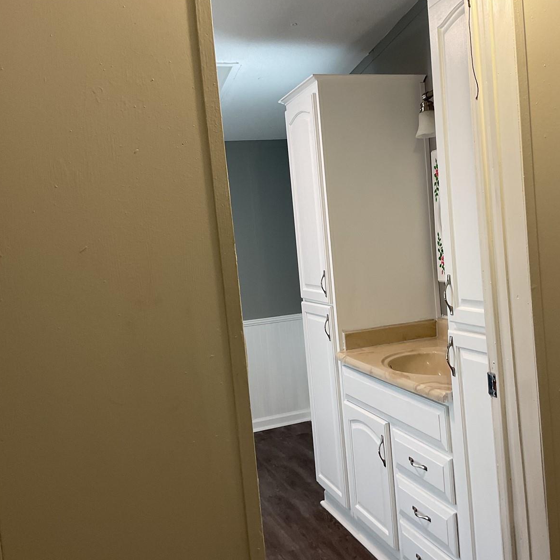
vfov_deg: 47.2
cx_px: 331
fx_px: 641
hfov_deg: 47.0
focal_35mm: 35
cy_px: 282
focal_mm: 3
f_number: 1.8
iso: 50
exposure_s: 1/60
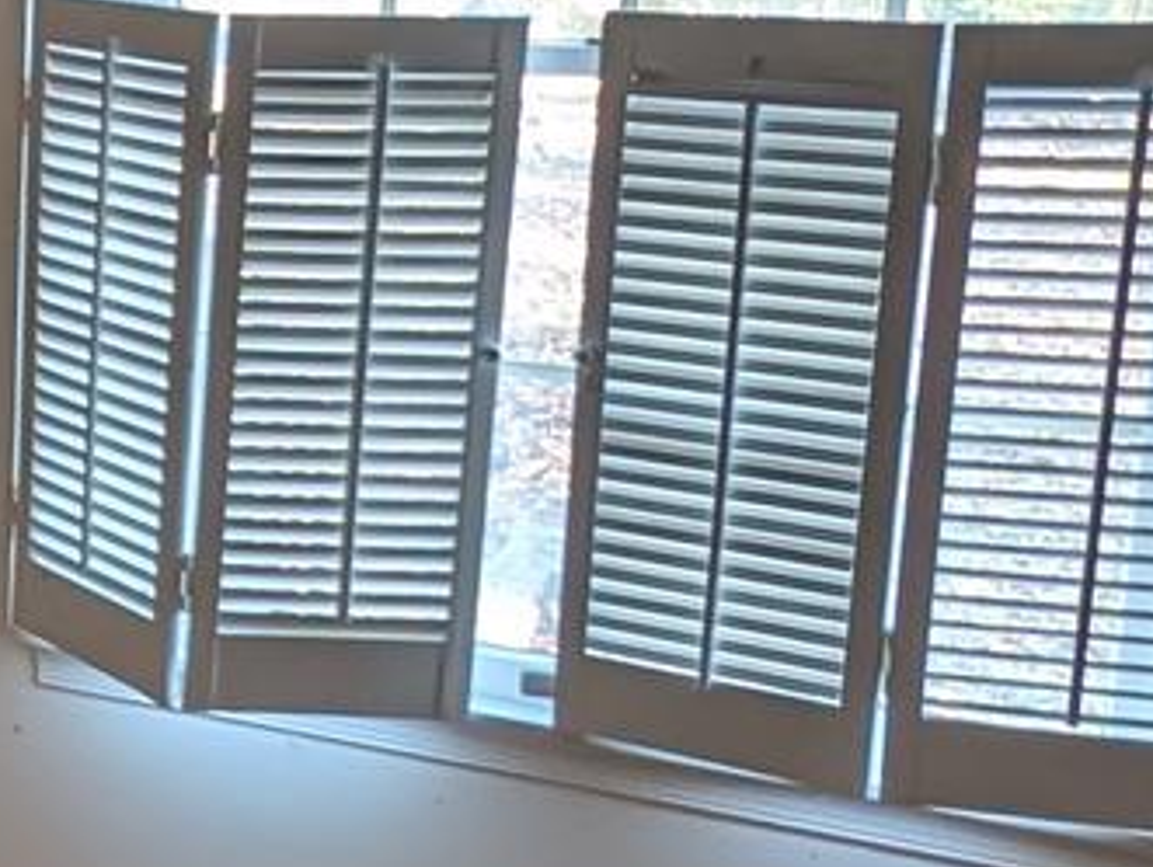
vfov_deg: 19.9
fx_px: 2467
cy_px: 303
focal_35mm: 74
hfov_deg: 21.6
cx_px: -613
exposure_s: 1/23.8
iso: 68
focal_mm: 2.23
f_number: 1.95
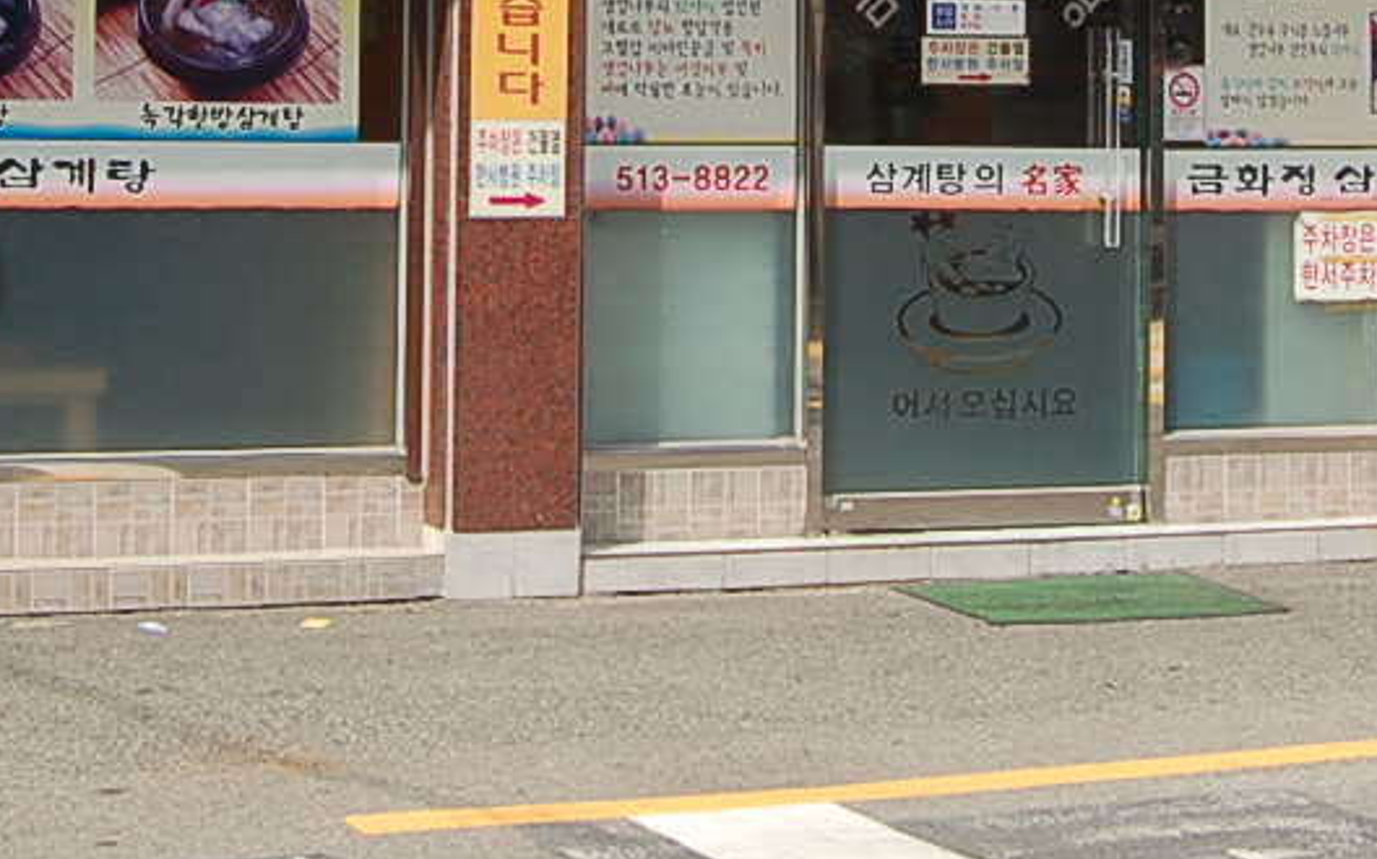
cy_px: -351
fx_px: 4238
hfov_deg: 18.4
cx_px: 554
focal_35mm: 113
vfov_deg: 11.2
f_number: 8
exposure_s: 1/250
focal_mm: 26
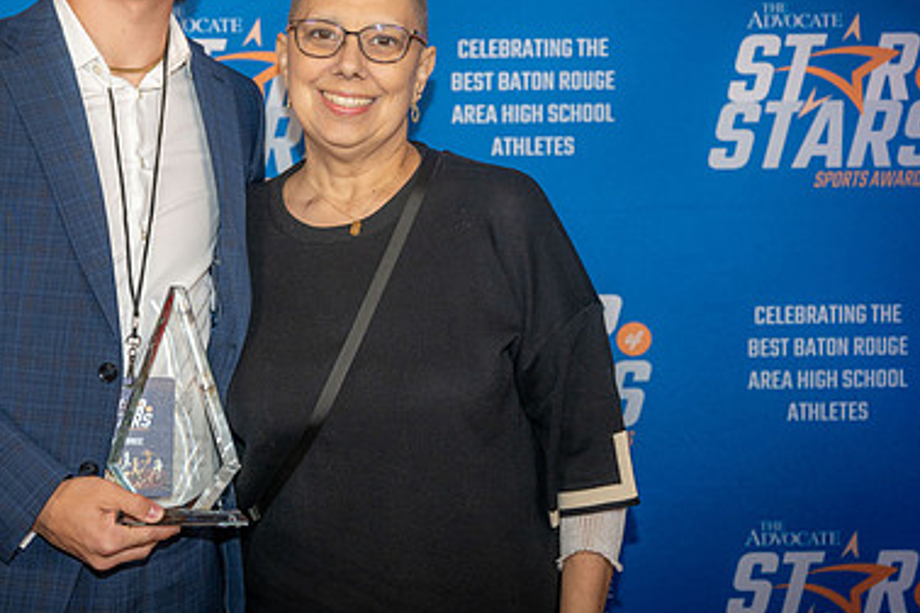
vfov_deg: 19.7
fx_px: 1763
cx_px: 280
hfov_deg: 29.0
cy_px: 220
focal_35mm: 69
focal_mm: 45
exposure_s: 1/160
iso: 320
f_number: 3.2
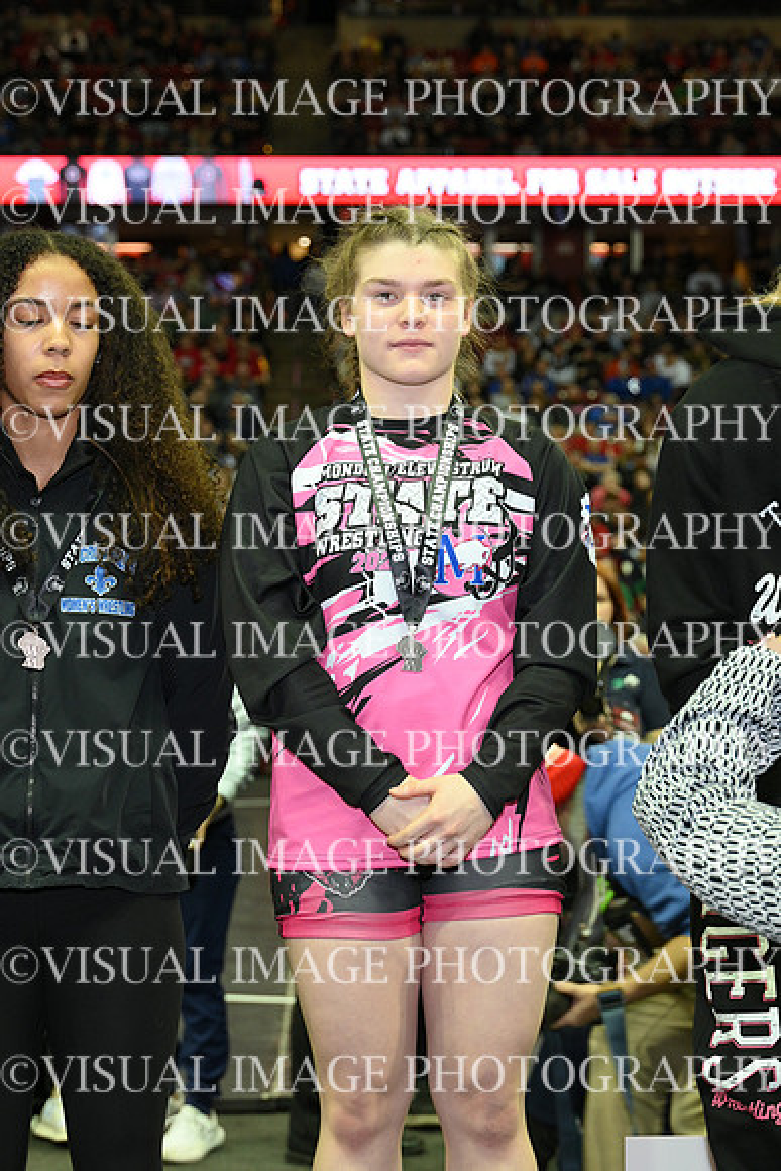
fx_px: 2244
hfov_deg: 19.7
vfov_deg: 29.2
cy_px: 586
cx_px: 390
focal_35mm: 69
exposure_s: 1/200
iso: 1000
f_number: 3.2
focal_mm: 46
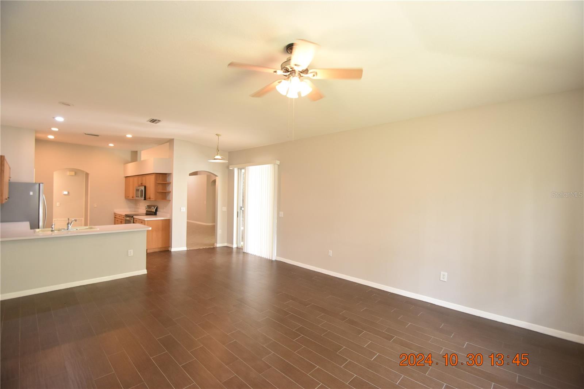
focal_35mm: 15
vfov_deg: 77.3
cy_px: 194
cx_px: 292
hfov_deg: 100.4
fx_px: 243
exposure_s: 1/60
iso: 1400
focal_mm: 10
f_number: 3.5
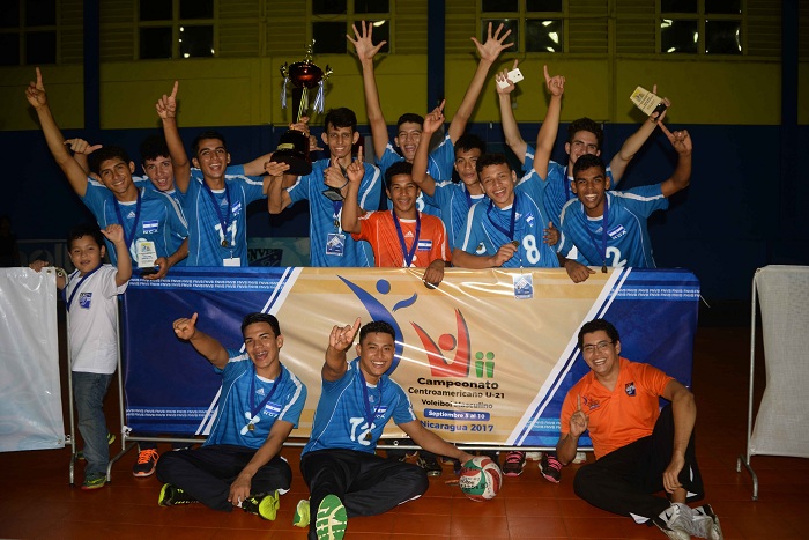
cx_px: 404
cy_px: 270
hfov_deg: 54.4
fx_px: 787
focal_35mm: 35
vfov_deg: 37.9
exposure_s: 1/200
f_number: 4
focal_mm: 35
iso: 250
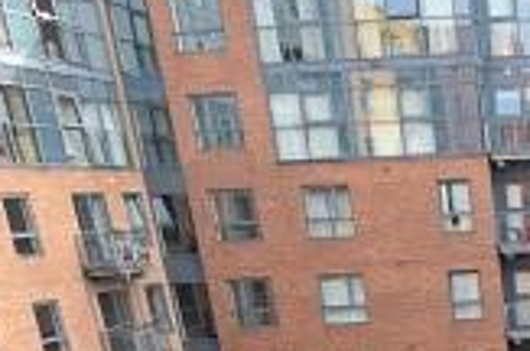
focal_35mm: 59
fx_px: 867
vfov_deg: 18.8
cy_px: 595
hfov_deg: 28.2
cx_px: 686
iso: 160
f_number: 5.6
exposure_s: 1/125
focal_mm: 10
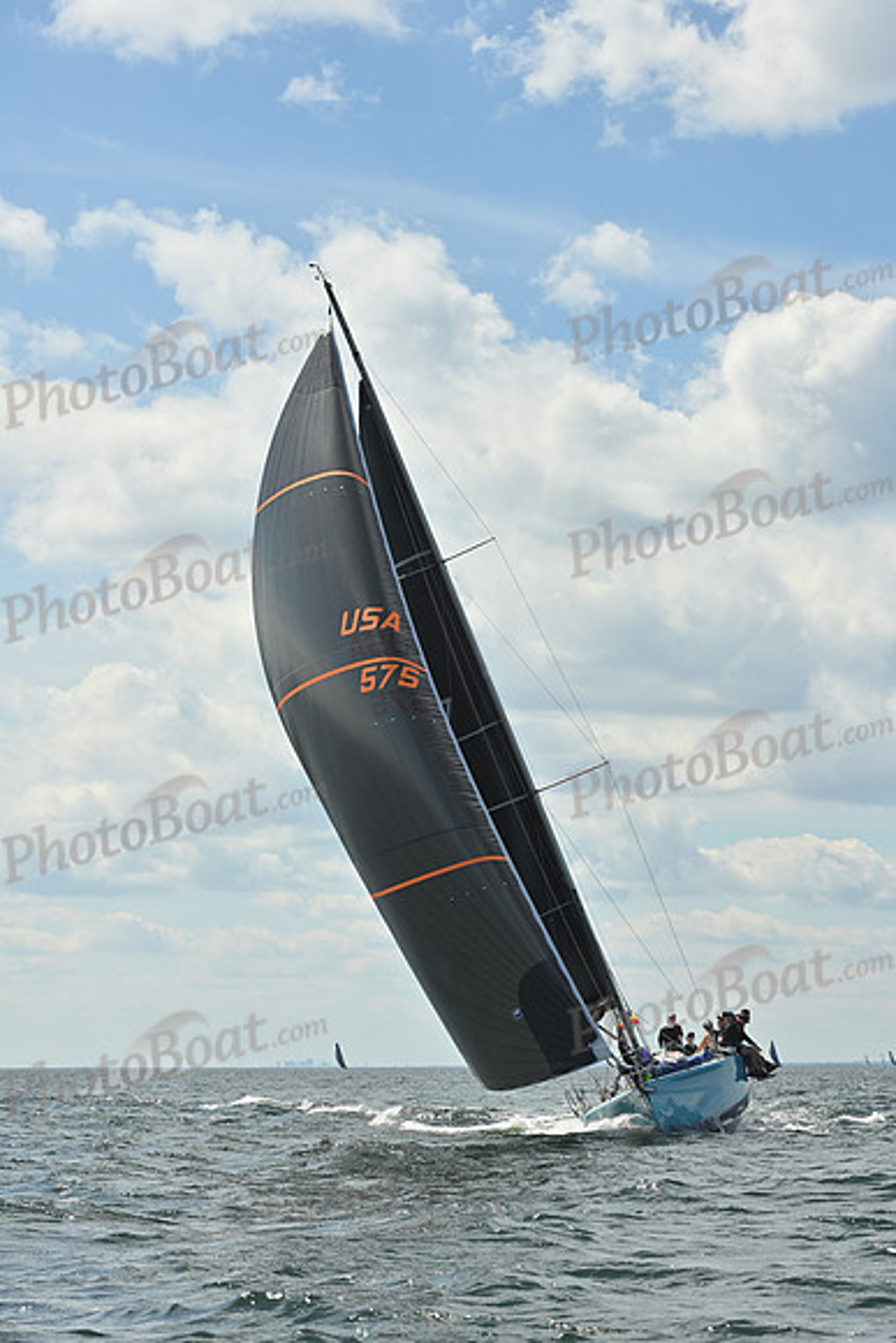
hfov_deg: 14.0
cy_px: 672
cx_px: 448
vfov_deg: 20.8
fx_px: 3656
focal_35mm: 98
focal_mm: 98
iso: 250
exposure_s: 1/1250
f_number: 10
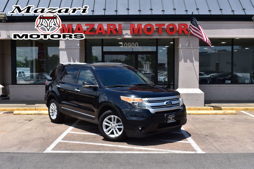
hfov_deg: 45.0
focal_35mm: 44
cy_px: 84
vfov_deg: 30.8
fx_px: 307
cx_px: 127
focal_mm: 29
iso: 320
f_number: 11
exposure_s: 1/500
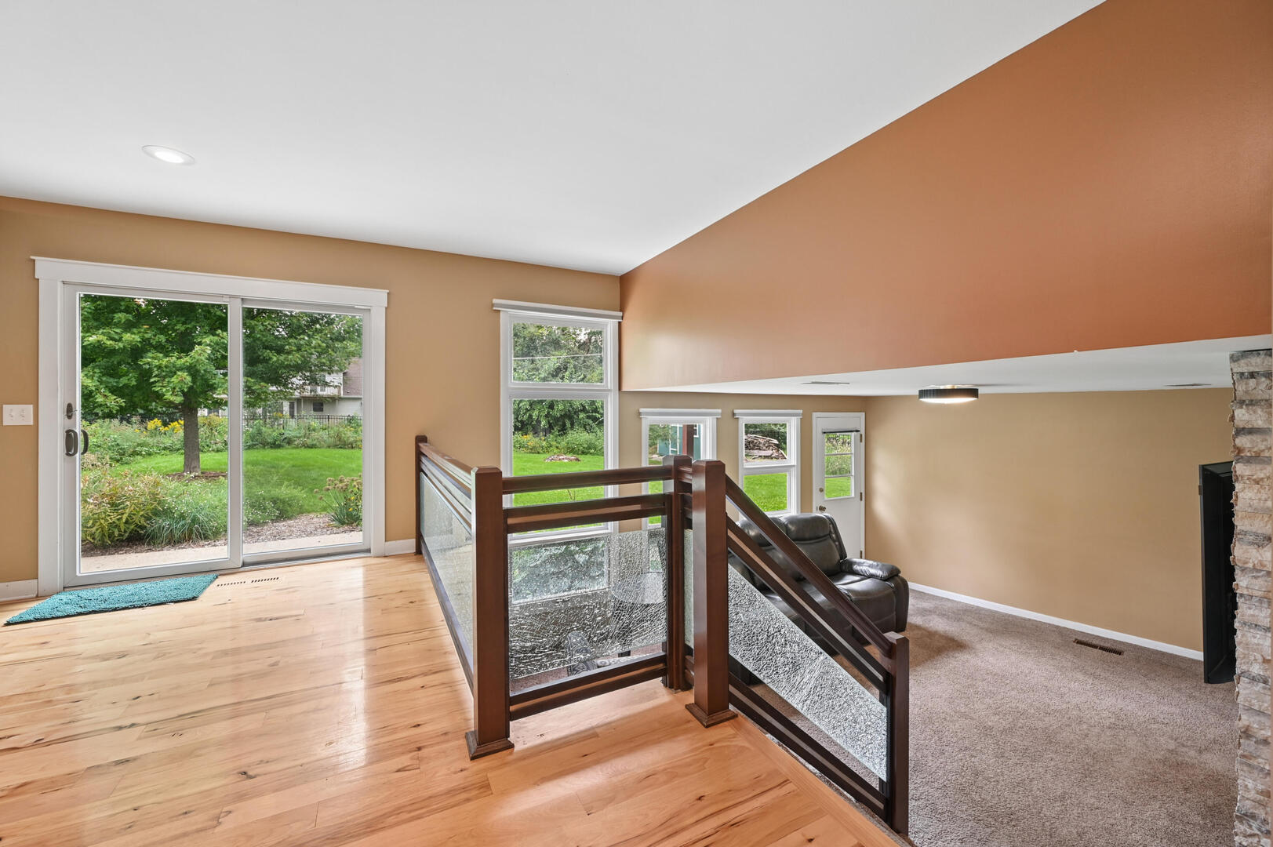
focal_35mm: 14
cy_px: 424
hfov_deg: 104.3
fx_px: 495
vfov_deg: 81.1
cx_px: 636
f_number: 8
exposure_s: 1/20
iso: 400
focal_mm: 14
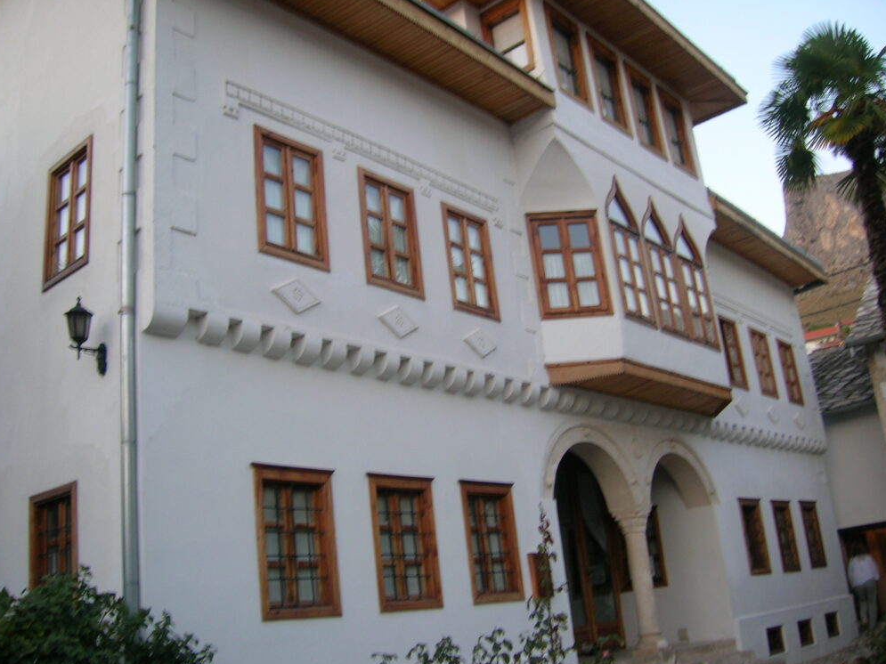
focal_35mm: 35
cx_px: 432
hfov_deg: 52.6
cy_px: 339
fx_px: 896
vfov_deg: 40.7
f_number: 2.9
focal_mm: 5.7
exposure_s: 1/27.2
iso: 50
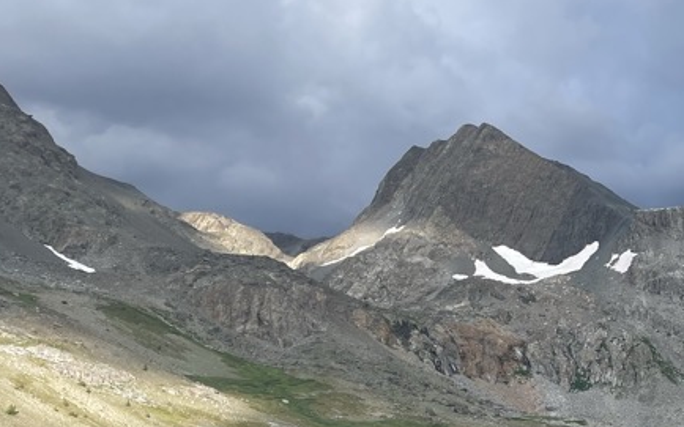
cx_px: 727
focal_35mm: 65
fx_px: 1211
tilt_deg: +4.6
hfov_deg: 28.9
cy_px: 369
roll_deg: +1.0
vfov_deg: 19.7
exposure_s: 1/1511
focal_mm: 4.2
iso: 32
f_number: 1.6
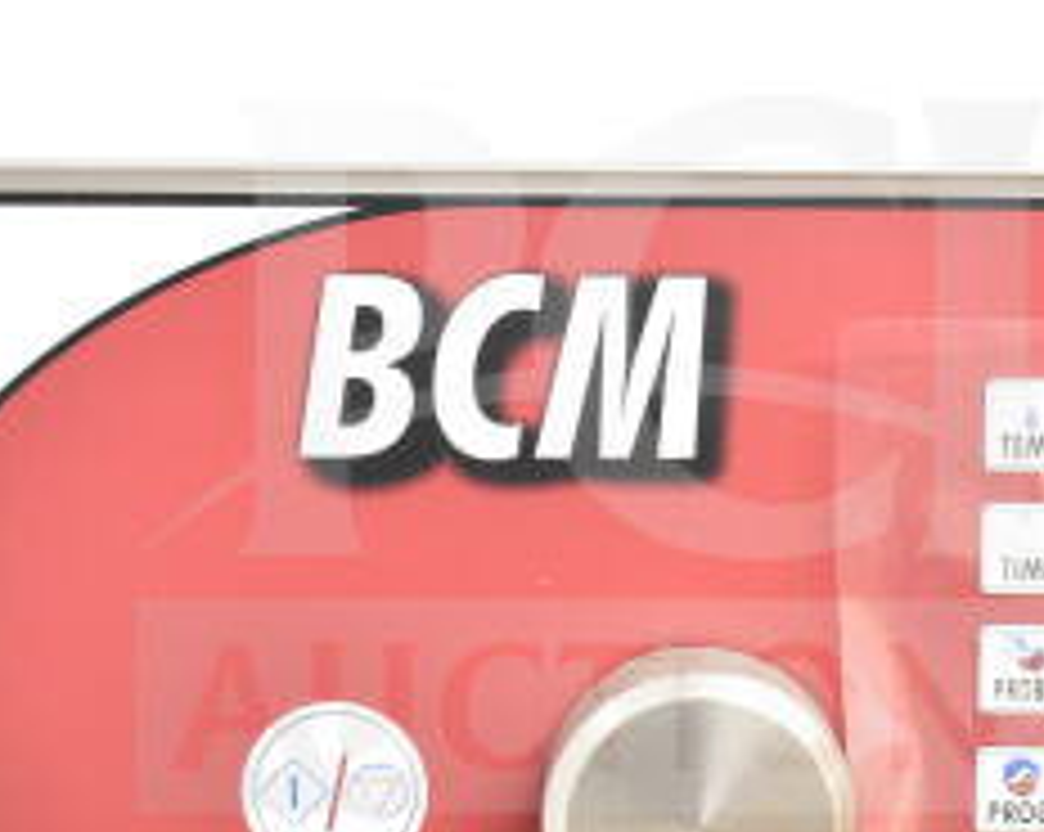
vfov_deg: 17.2
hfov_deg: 21.5
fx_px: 2746
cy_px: 456
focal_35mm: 89
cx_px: 639
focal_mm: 24
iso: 2500
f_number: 3.8
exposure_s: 1/40
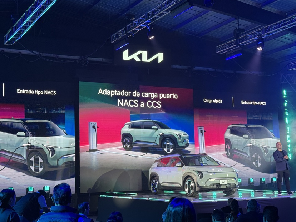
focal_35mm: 58
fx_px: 496
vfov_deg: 25.2
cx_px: 143
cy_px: 118
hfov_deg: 33.2
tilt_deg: +5.8
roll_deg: +1.5
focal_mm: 6.76
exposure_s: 1/80
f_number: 1.78
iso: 125
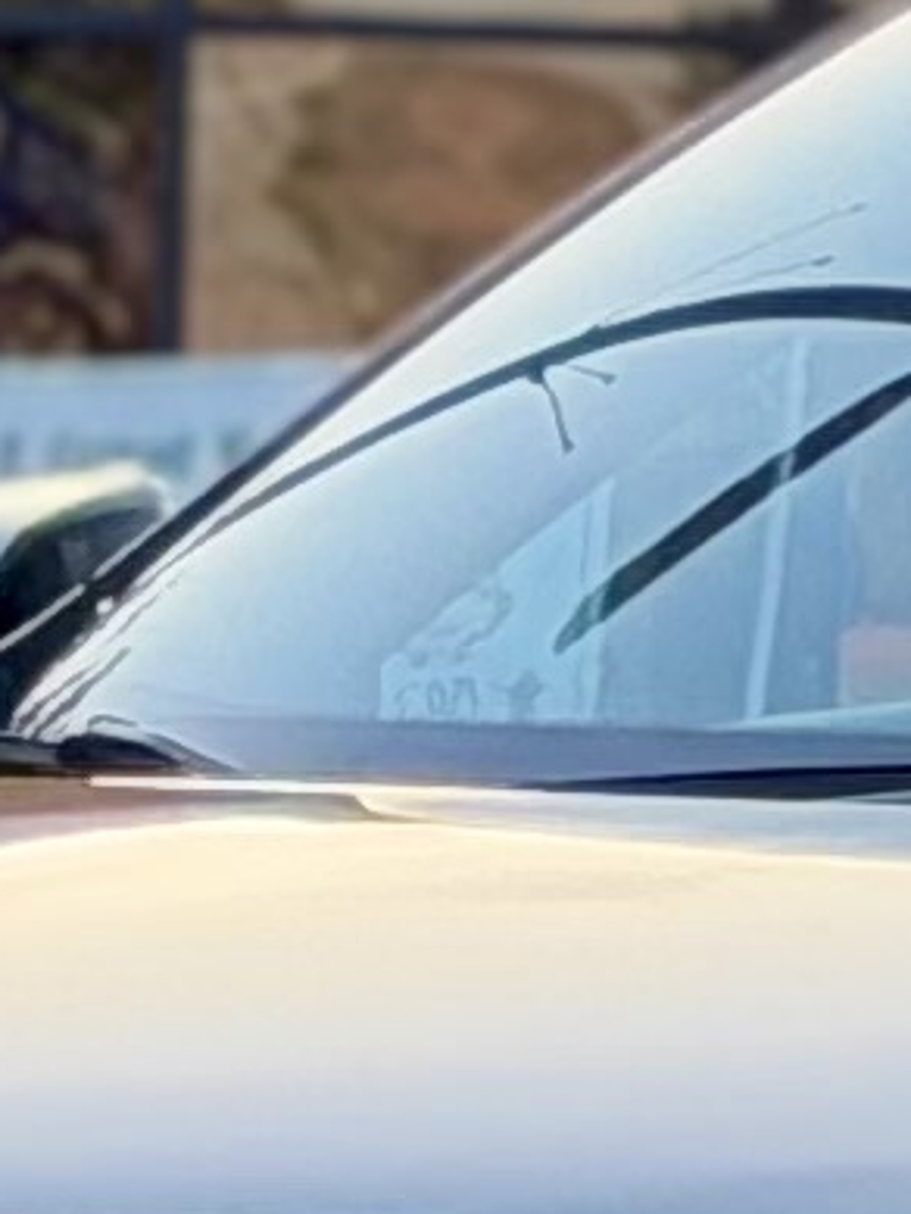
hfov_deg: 3.0
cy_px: 1270
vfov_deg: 4.0
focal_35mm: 497
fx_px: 17430
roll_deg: -1.3
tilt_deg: -2.3
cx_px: 2327
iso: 100
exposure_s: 1/875
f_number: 1.78
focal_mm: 6.76
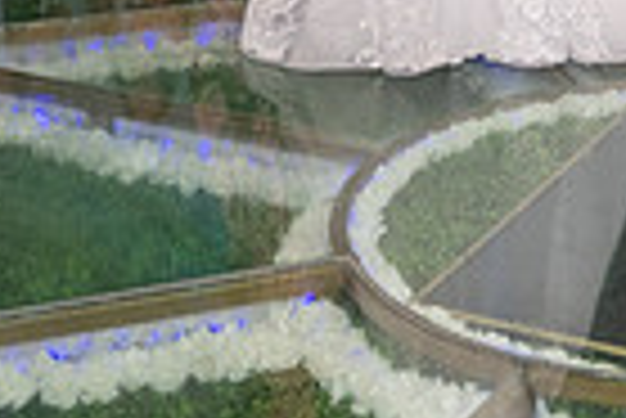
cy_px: -472
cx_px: 619
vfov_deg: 11.1
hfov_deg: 18.1
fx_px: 1915
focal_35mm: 110
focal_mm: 24
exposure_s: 1/160
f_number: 3.2
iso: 1000
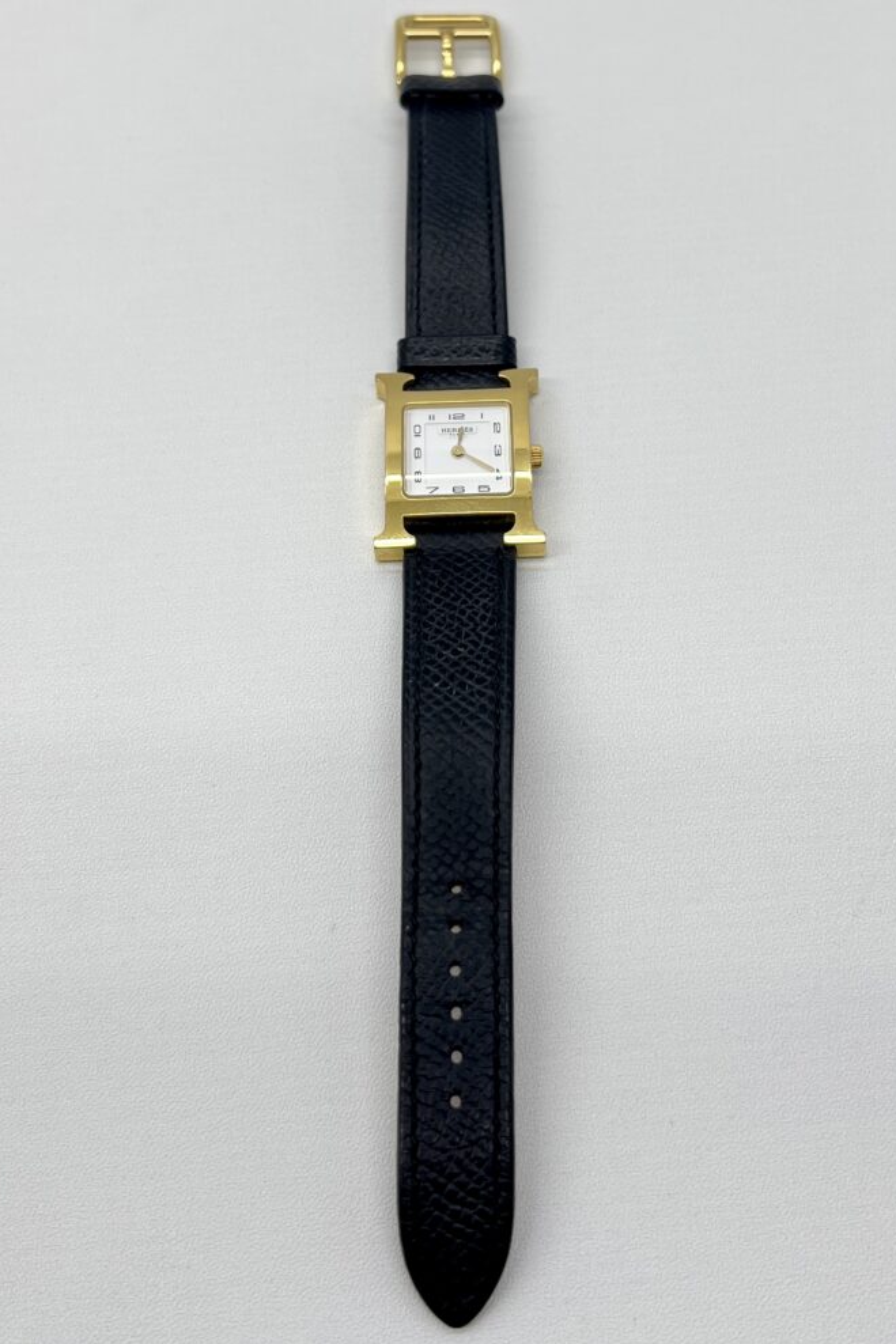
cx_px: 457
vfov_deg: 65.5
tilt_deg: -59.5
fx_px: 1046
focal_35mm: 28
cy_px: 663
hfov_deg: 46.4
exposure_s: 1/223
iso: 40
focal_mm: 5.7
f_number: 1.5
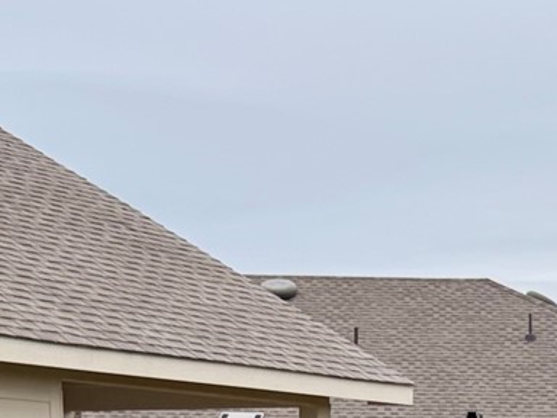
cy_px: 806
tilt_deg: -9.0
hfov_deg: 15.2
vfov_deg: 10.7
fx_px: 2060
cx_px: 522
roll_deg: -1.3
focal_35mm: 128
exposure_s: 1/1042
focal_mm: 6.76
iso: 80
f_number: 1.78
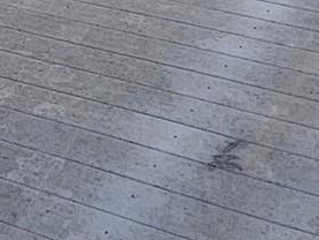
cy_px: -358
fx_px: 885
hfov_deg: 20.2
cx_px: 53
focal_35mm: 96
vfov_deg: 12.0
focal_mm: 2.2
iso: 50
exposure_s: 1/973
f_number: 2.2
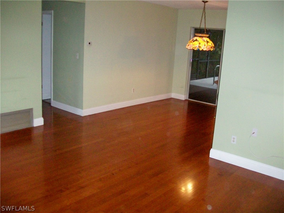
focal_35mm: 36
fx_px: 295
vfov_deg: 39.7
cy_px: 106
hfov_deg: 51.4
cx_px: 142
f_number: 2.7
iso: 160
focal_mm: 6
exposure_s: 1/60
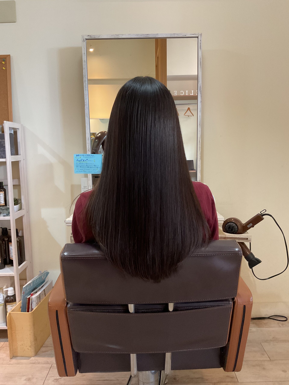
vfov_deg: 61.7
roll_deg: +2.0
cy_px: 192
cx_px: 144
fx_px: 323
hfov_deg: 48.2
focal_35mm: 29
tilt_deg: -8.6
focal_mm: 3
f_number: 1.8
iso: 250
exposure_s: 1/60
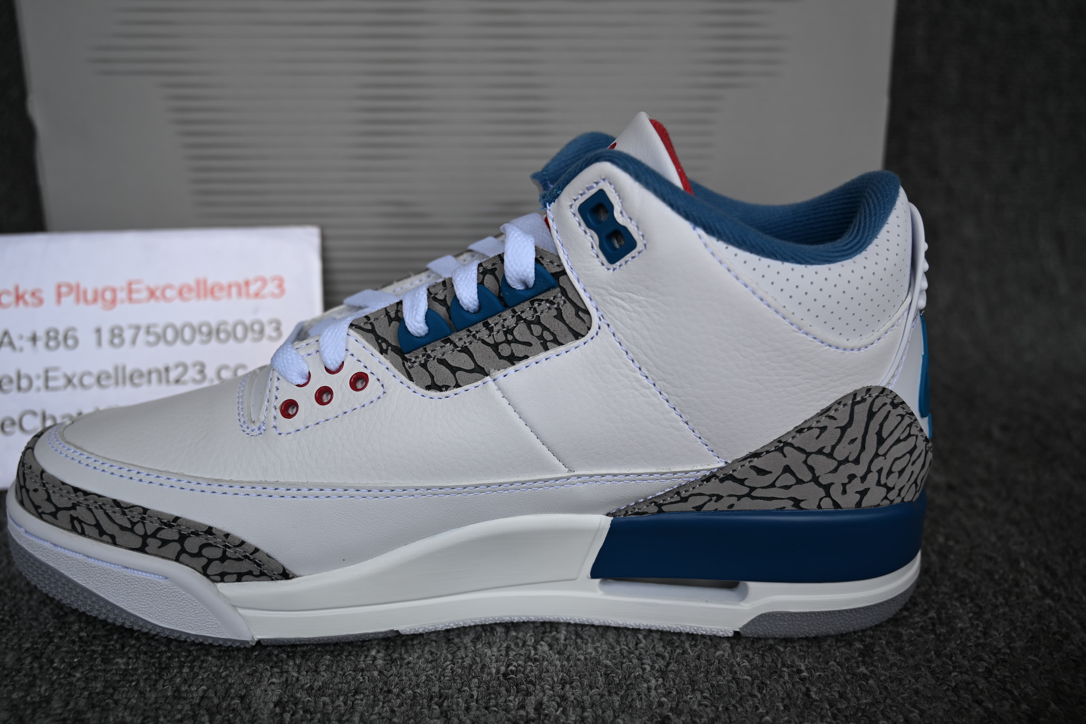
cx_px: 543
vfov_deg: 40.5
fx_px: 980
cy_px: 362
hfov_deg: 58.0
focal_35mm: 32
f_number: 5
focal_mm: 32.5
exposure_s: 1/100
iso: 100
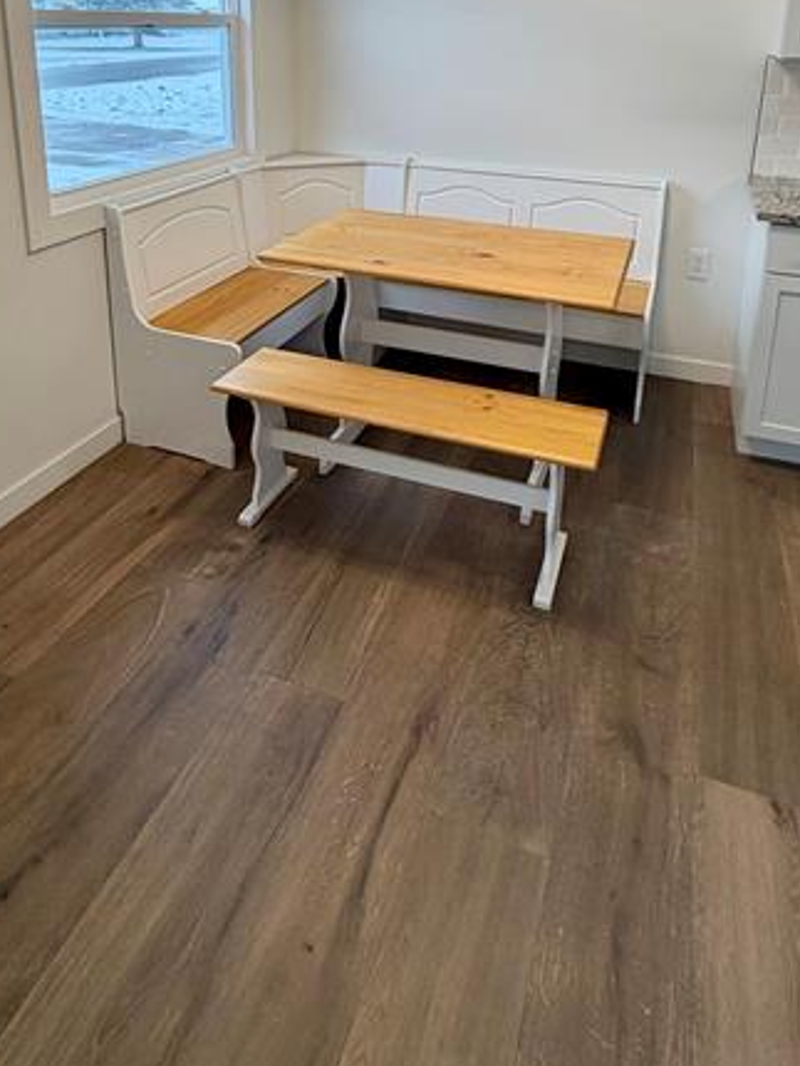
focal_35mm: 25
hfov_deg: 54.9
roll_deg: -1.7
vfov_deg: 63.2
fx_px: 770
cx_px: 404
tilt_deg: -13.9
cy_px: 208
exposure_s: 1/120
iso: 80
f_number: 2.2
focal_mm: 2.22
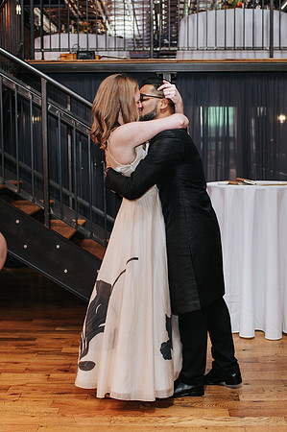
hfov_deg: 25.1
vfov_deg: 37.0
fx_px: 645
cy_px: 219
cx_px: 155
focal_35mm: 54
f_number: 3.2
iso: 800
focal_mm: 35
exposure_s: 1/200
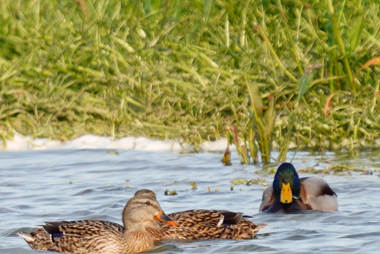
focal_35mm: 846
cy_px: 178
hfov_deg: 2.4
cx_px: 258
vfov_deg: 1.6
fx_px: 8934
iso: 80
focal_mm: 600
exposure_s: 1/125
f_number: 6.3
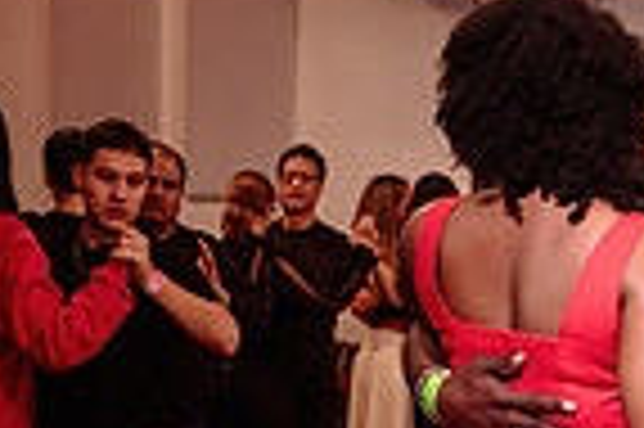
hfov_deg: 19.2
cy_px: 482
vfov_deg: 12.6
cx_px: 478
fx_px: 1894
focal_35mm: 106
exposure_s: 1/160
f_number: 2.8
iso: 800
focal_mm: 24
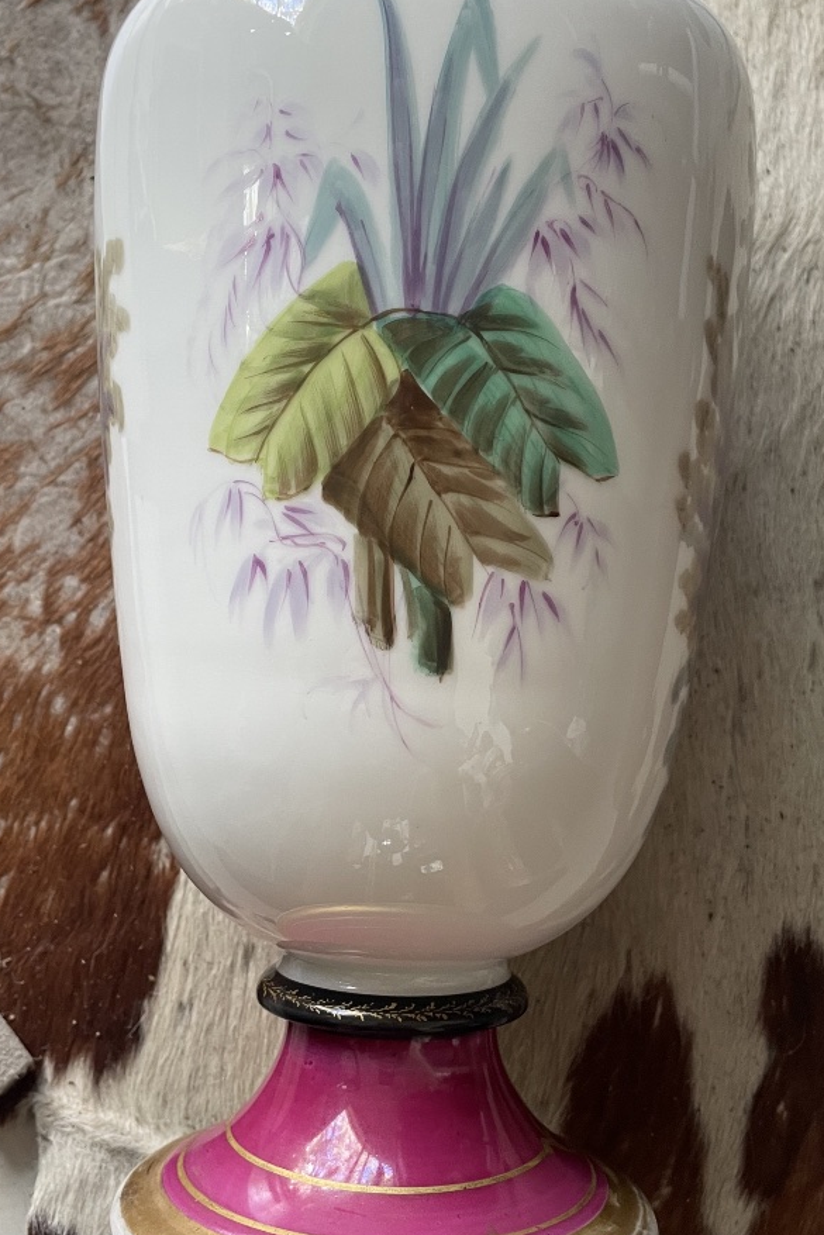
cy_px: 590
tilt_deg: -79.9
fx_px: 1270
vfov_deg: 51.9
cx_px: 411
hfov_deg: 36.0
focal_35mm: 37
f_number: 1.6
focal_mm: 4.2
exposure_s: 1/60
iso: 160
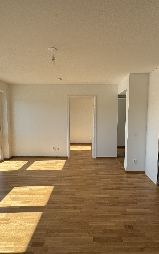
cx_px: 87
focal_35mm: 20
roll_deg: +0.0
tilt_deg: -4.8
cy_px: 126
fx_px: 139
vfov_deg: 85.1
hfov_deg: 59.5
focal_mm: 2.22
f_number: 2.2
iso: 40
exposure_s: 1/349
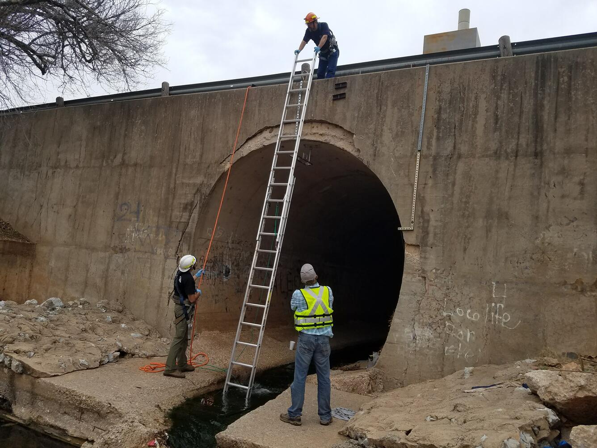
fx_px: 448
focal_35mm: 26
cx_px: 298
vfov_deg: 53.1
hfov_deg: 67.3
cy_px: 224
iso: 50
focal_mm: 4.2
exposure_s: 1/966
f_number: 1.7
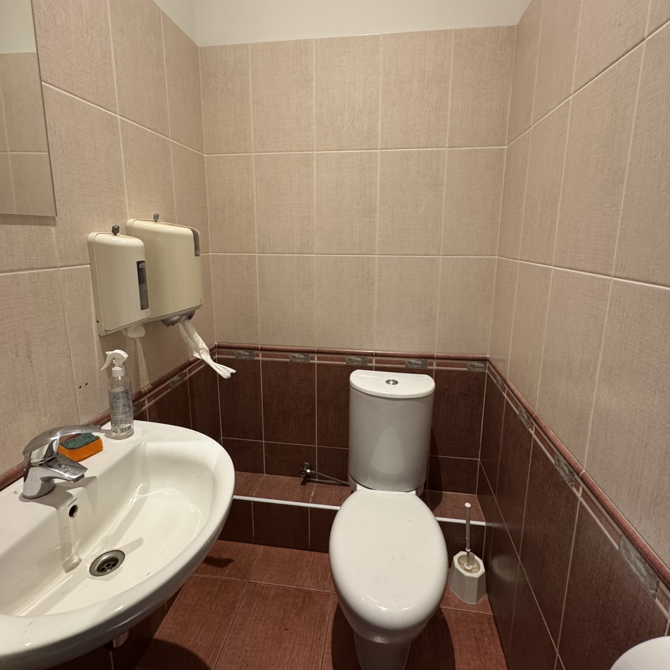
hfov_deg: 84.0
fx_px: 372
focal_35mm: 17
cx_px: 336
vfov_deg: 83.8
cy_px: 306
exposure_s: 1/60
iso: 320
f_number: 2.2
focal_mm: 2.22
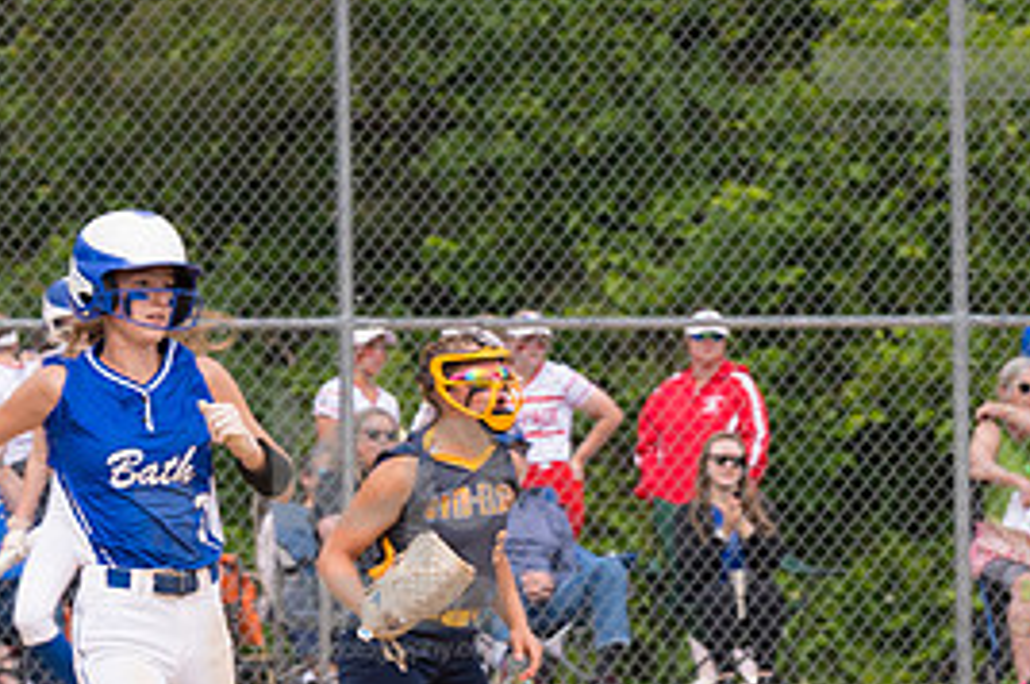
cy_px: 526
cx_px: 388
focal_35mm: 503
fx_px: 14374
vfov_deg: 2.7
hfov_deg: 4.1
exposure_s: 1/1600
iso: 320
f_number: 5.6
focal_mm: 155
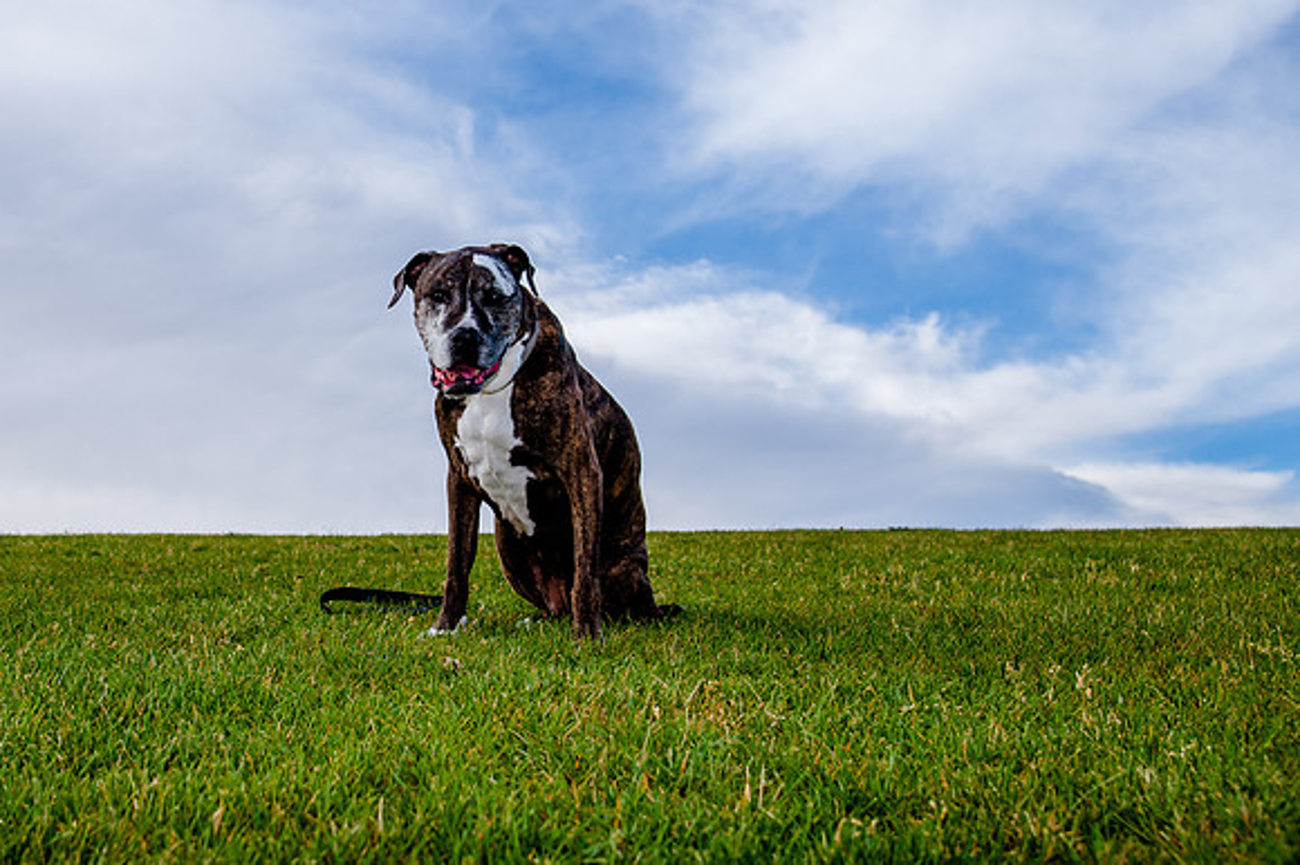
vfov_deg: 26.7
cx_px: 375
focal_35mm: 50
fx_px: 1822
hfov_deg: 38.5
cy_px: 378
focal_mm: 32
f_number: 5.6
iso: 200
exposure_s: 1/500
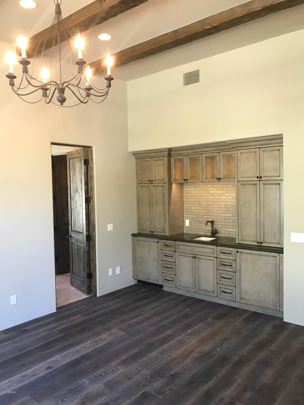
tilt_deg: +0.3
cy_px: 202
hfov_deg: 49.7
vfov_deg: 63.4
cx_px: 152
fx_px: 328
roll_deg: +0.3
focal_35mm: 28
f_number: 1.8
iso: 40
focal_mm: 3.99
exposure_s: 1/24
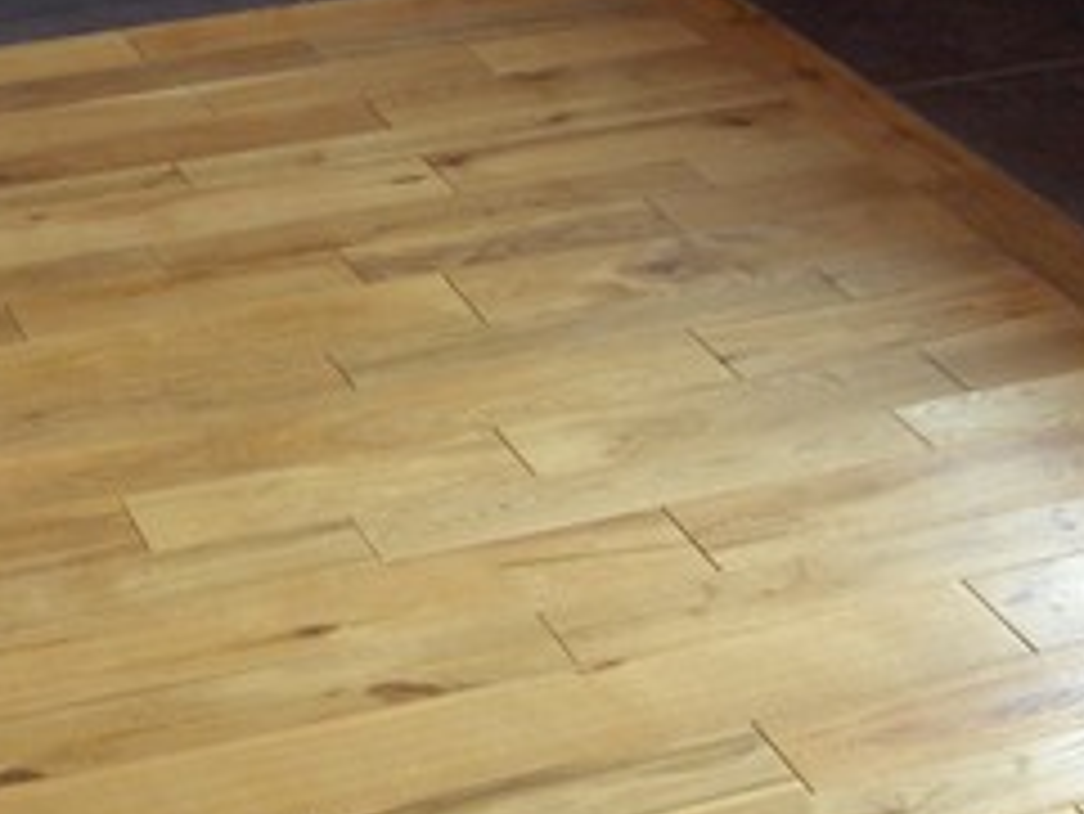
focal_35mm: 81
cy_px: 495
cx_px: 220
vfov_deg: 18.2
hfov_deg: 23.8
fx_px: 2538
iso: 200
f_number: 2.8
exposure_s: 1/93.4
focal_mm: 8
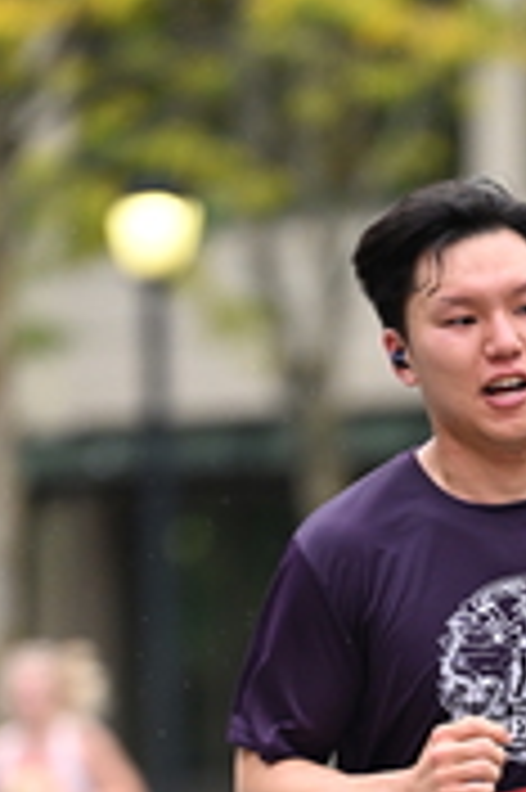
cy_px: 950
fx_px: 13724
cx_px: 582
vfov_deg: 3.3
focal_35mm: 625
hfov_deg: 2.2
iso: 1250
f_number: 2.8
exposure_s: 1/1600
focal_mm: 200
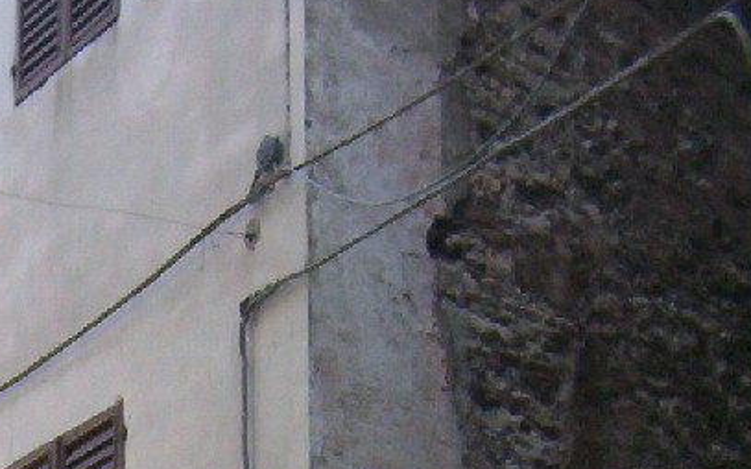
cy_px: 1023
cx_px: 111
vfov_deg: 10.5
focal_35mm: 111
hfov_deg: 18.5
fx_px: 2271
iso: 100
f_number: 2.76
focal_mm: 5.54
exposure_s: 1/700
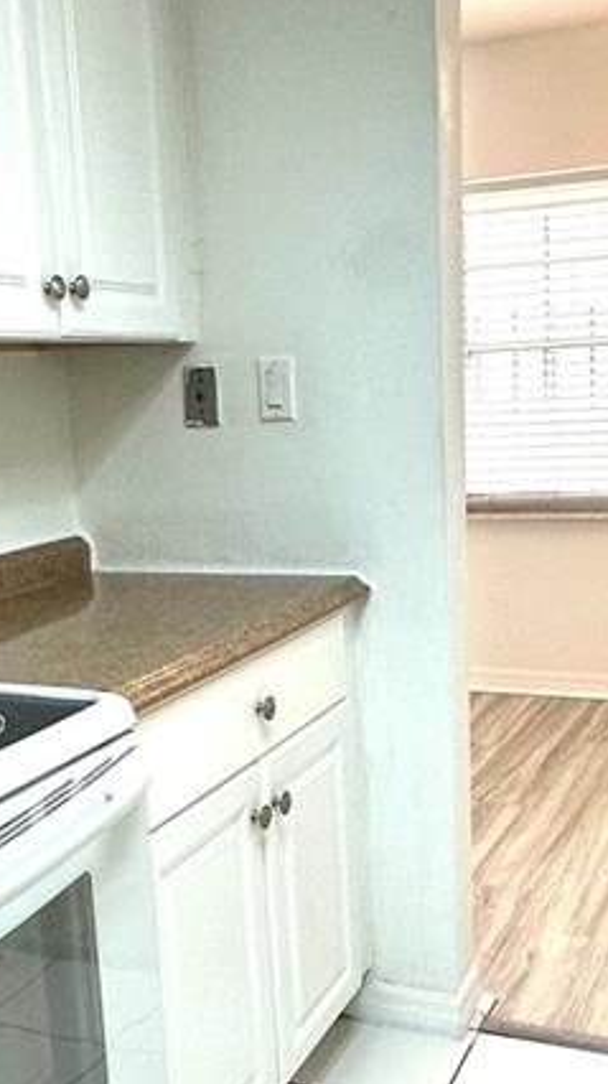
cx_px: 290
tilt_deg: -10.8
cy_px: 621
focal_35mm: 43
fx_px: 1235
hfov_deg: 27.7
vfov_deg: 47.2
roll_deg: +4.0
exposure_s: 1/120
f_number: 2.2
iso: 100
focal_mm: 2.22
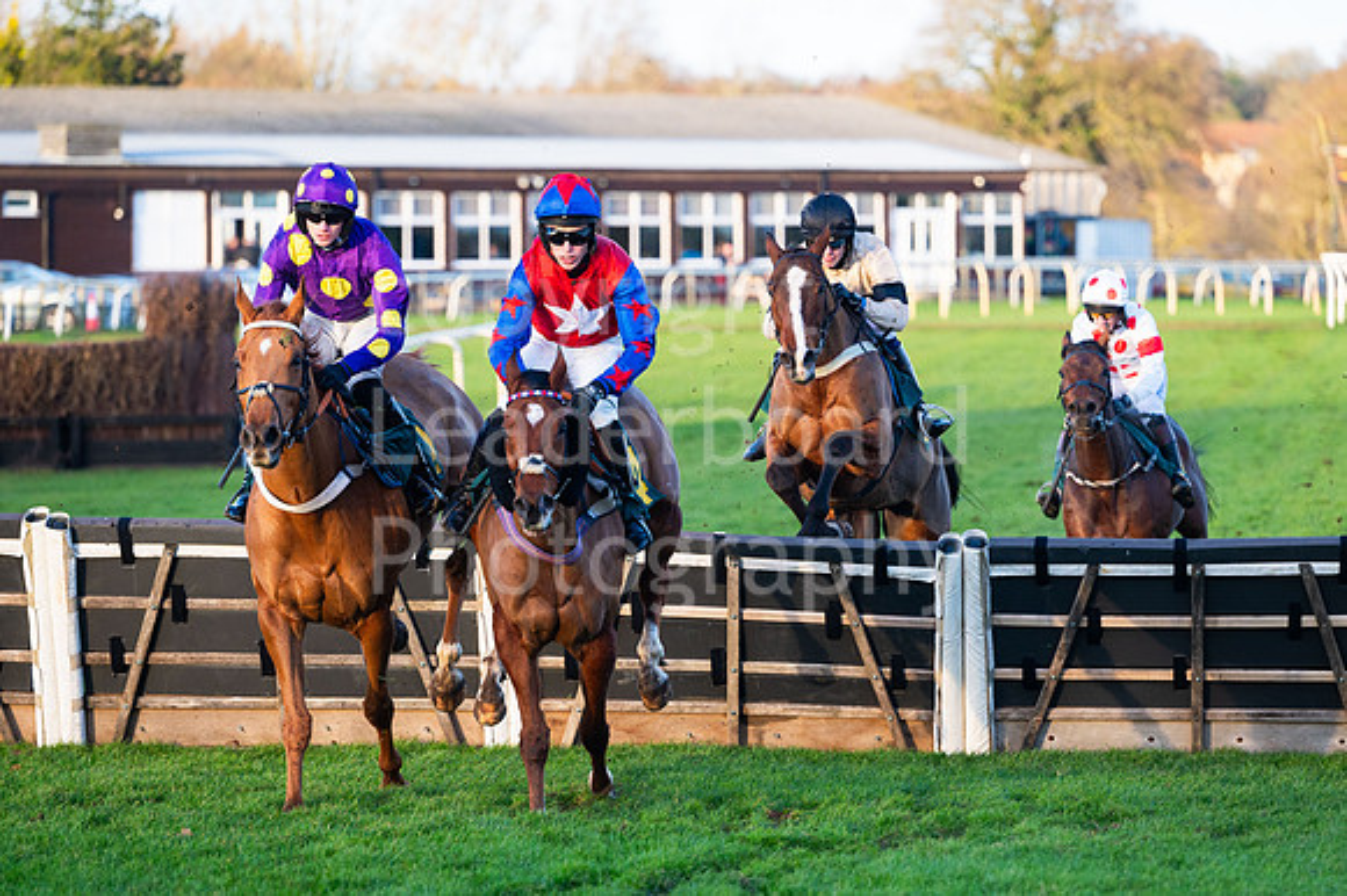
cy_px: 448
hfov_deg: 11.0
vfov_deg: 7.3
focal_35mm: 187
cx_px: 751
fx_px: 7001
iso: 800
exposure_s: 1/1250
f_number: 3.5
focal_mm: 165
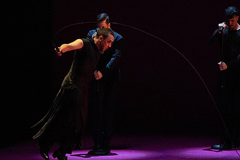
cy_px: 42
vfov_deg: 3.0
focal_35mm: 461
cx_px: 109
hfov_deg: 4.5
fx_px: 3074
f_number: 5.6
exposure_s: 1/320
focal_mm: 282
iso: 25600
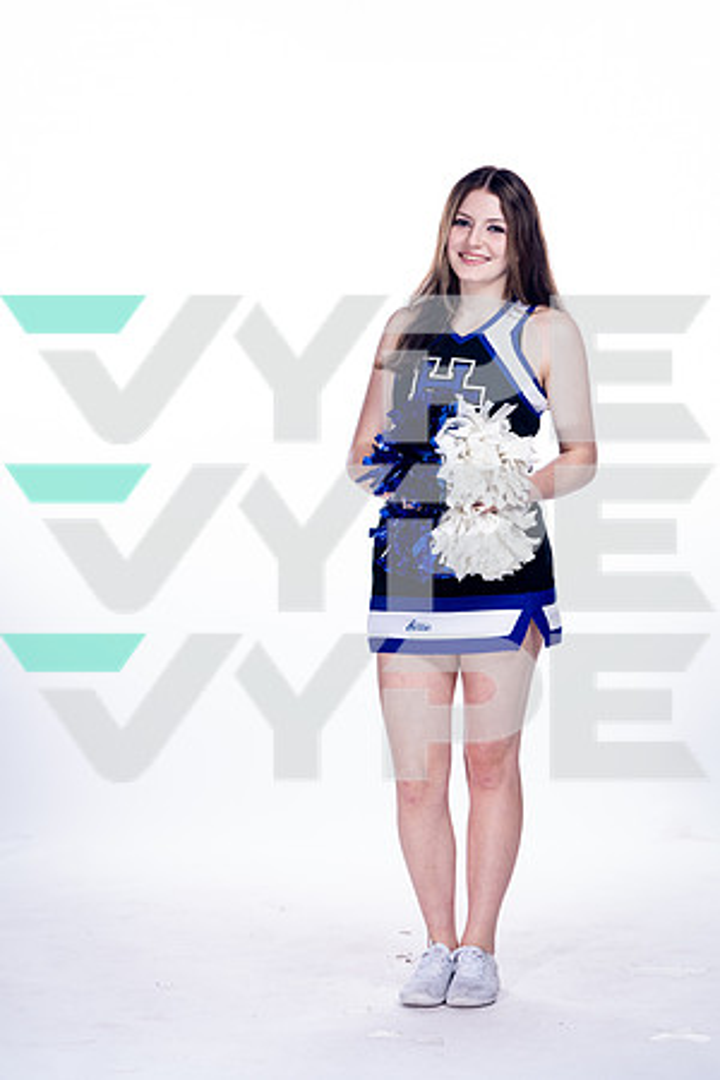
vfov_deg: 17.8
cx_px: 360
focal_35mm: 115
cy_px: 540
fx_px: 3450
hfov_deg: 11.9
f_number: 5.6
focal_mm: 115
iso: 800
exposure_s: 1/250
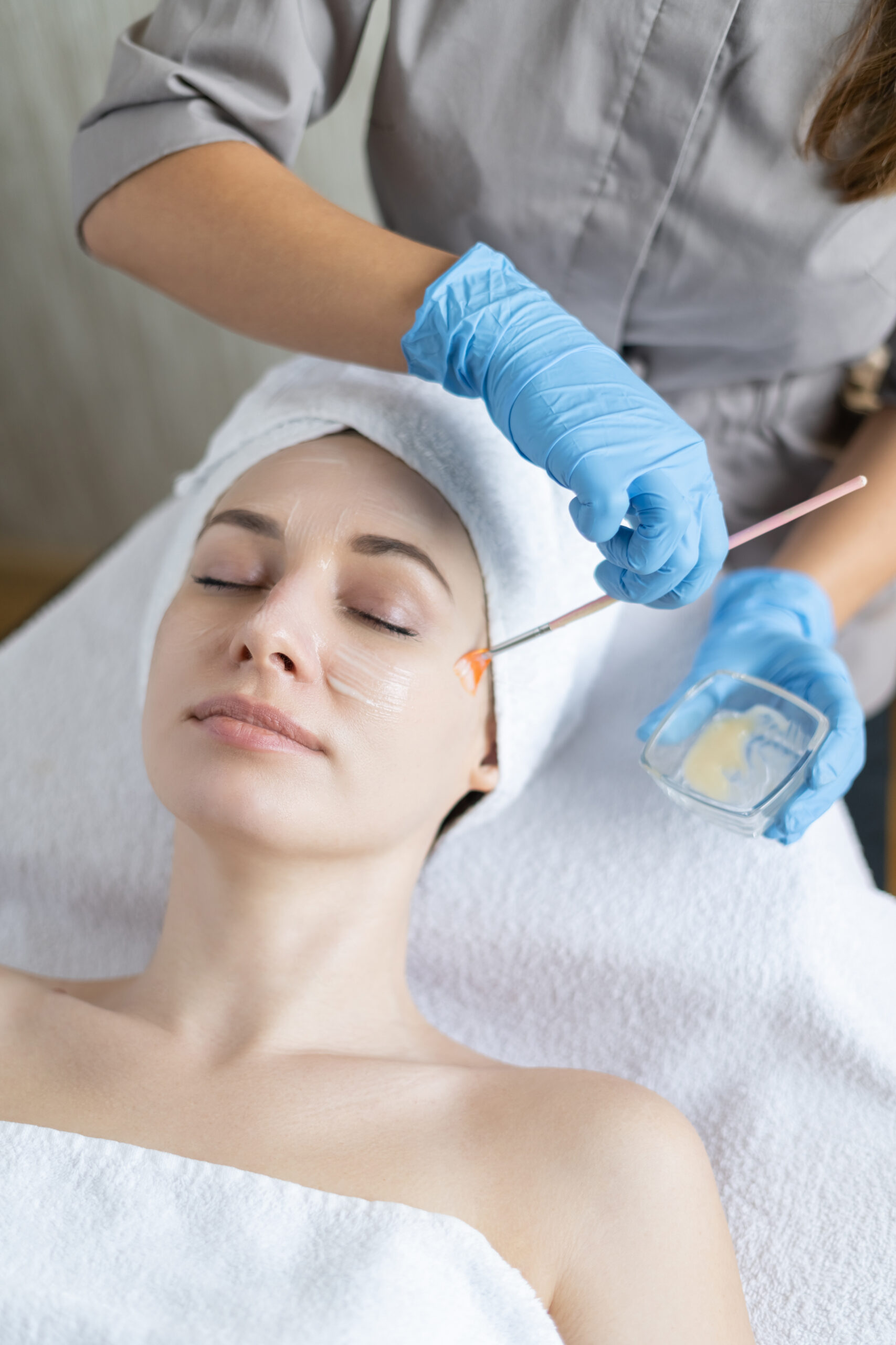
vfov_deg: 39.6
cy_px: 672
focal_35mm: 50
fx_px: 1866
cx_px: 448
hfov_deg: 27.0
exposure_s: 1/250
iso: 160
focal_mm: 50
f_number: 2
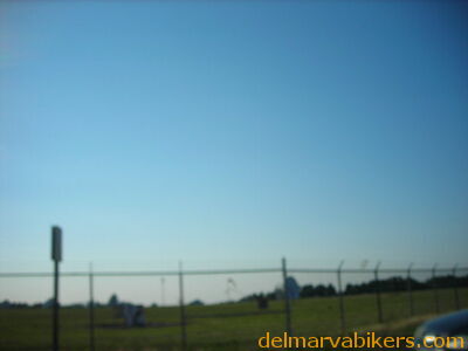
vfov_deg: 37.7
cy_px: 176
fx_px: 514
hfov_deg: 49.0
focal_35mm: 38
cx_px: 234
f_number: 6.4
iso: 50
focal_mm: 6.3
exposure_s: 1/406
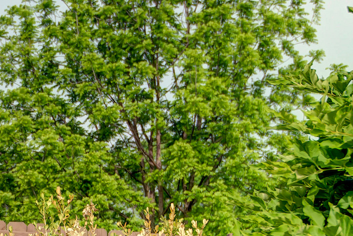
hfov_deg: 12.9
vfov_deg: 8.8
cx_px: -243
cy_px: 487
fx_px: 1442
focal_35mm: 147
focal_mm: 35
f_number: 6.3
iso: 100
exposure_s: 1/200
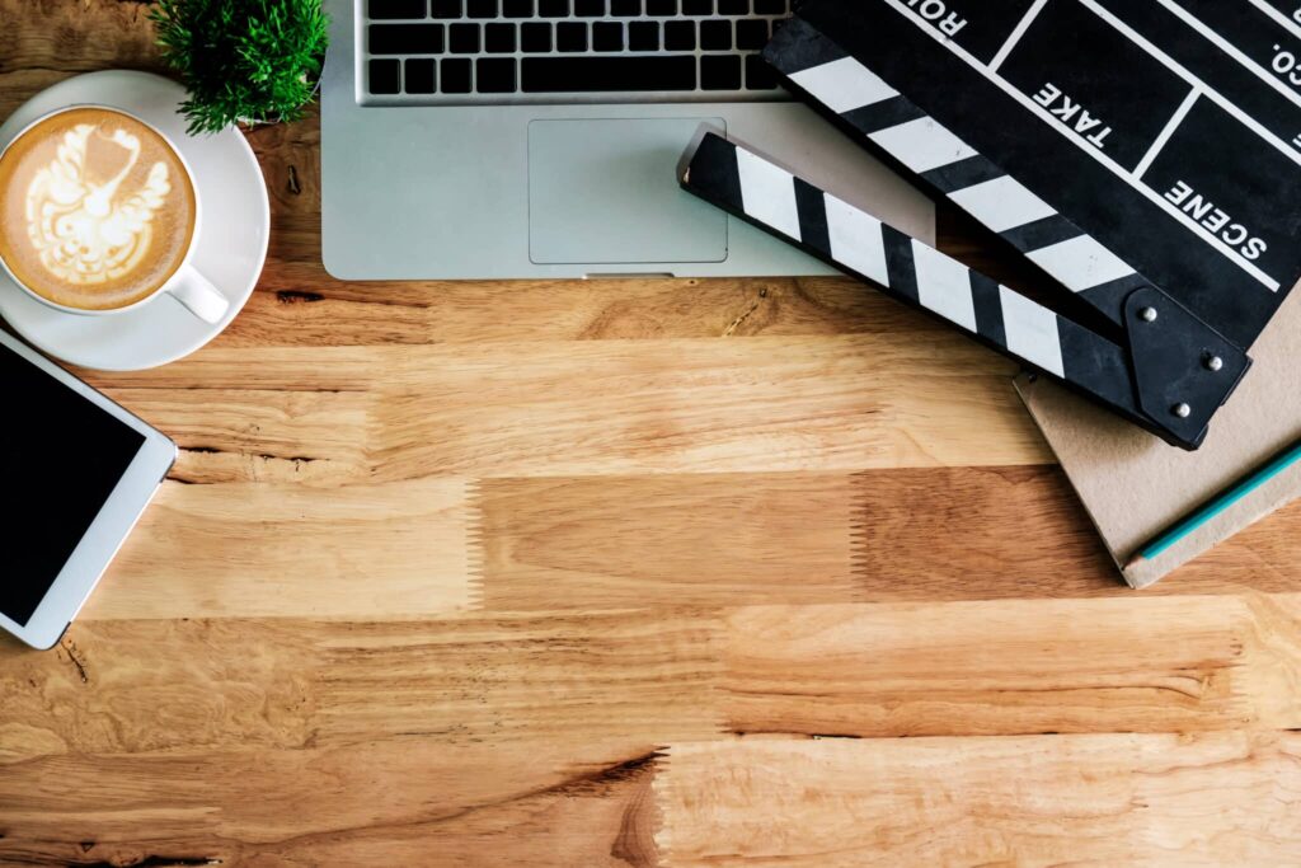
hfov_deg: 38.9
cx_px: 650
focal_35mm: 51
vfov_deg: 26.5
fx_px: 1843
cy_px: 434
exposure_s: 1/12
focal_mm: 34.3
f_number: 3.6
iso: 400
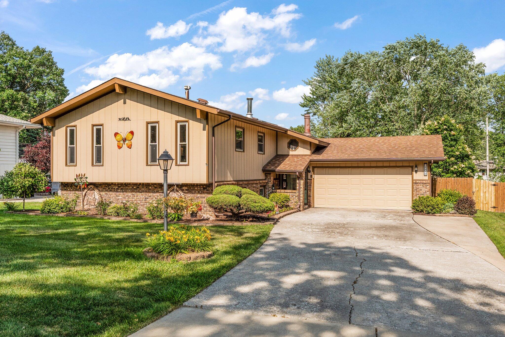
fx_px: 435
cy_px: 168
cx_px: 252
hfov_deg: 60.3
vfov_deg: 42.3
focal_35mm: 31
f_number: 8
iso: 400
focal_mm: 20.8
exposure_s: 1/160
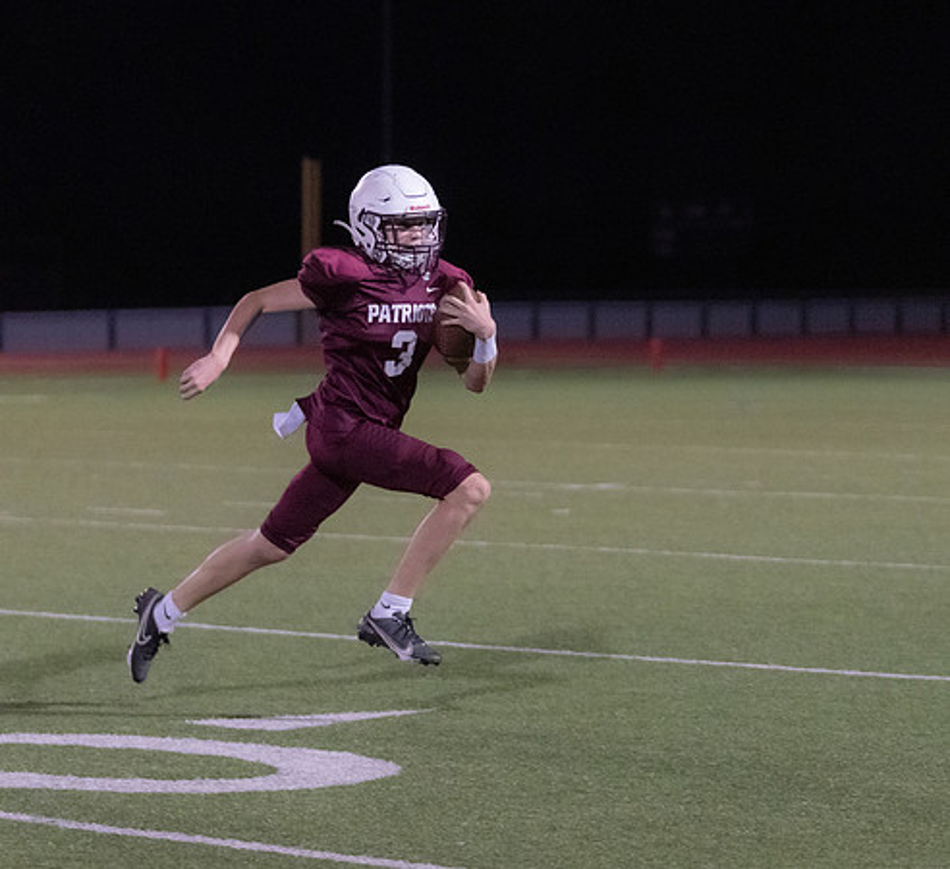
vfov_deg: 9.7
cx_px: 558
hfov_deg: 10.6
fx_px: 5114
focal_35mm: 172
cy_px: 317
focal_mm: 91
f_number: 2.8
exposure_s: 1/1000
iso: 8000
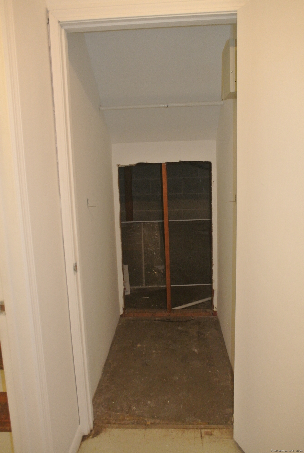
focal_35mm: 27
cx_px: 152
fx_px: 340
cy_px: 226
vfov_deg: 67.3
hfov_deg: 48.1
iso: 640
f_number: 2.8
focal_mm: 10
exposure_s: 1/60
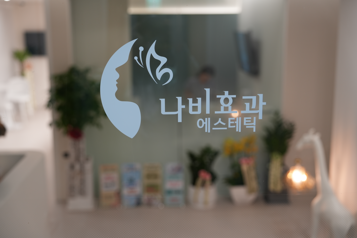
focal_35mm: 47
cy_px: 119
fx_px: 466
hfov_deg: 41.9
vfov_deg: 28.6
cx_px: 178
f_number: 2.8
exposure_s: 1/125
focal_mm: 47
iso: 400
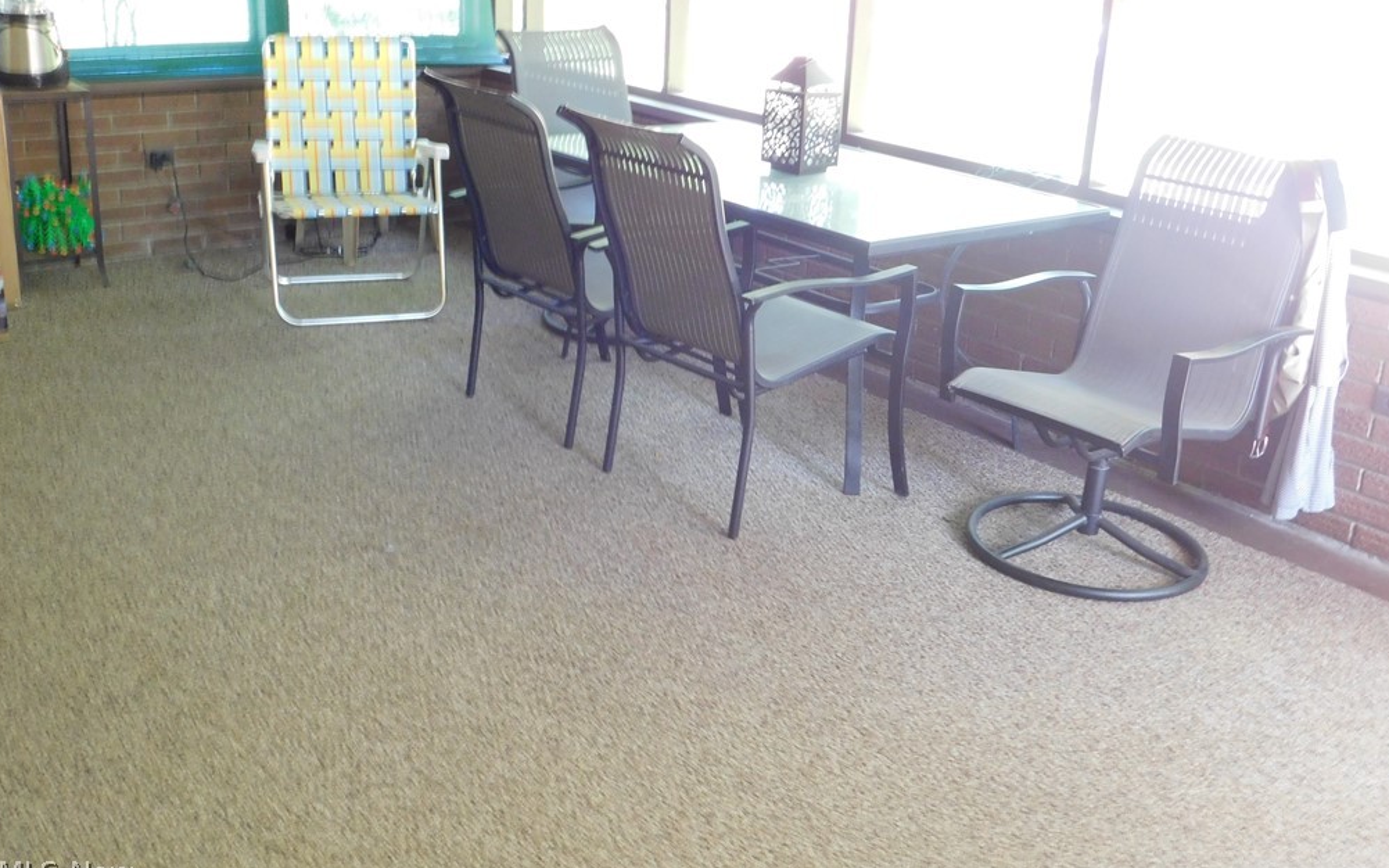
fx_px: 1476
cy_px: 363
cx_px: 700
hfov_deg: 50.4
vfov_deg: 32.7
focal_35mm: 39
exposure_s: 1/8
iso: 400
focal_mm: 6.3
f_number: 3.5
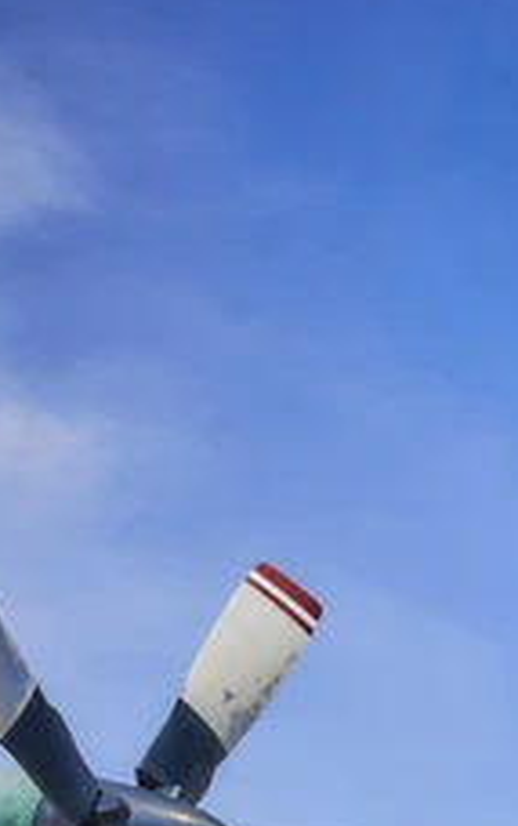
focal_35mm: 118
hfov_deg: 10.6
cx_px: 859
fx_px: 2659
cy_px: 1080
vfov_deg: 16.7
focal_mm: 29
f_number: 20
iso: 100
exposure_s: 1/80
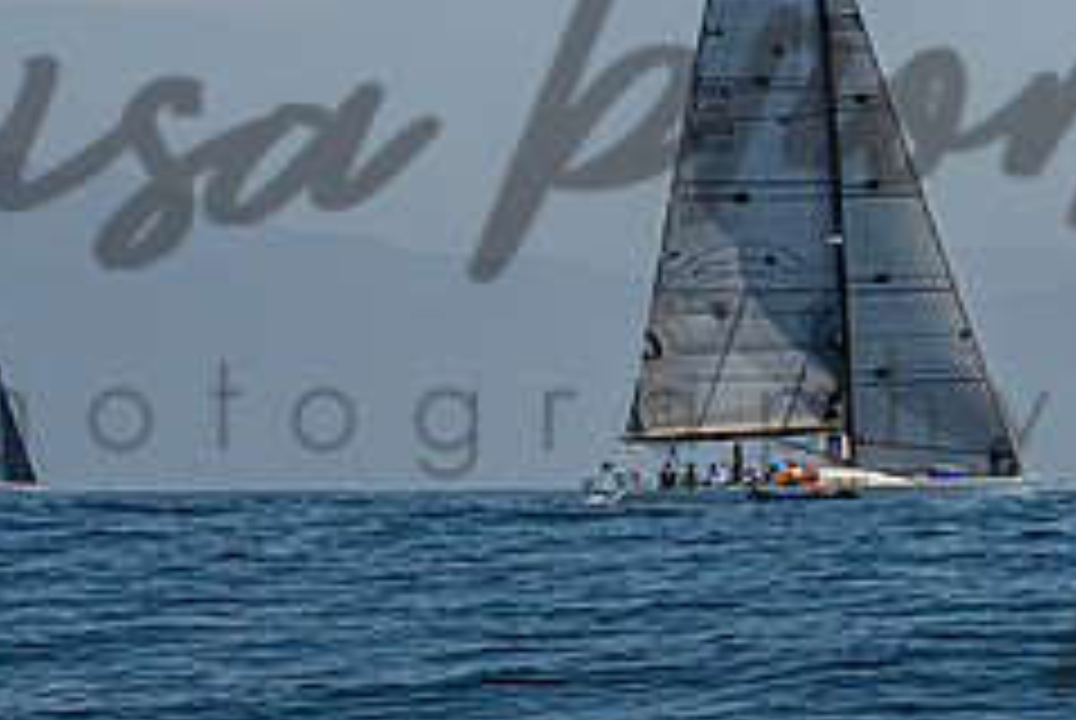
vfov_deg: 6.0
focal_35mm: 230
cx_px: 950
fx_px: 6883
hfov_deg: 8.9
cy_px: -142
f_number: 5
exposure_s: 1/6400
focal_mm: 70
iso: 200
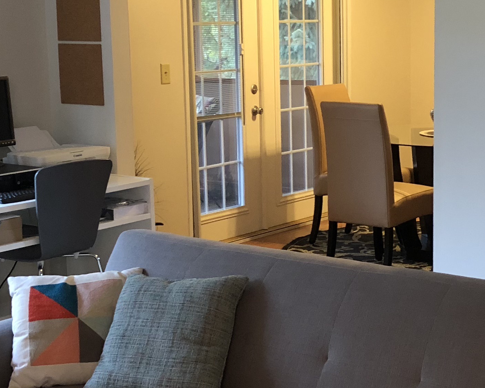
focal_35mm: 78
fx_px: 1119
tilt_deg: -10.3
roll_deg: +0.2
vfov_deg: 19.7
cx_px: 358
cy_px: 205
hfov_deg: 24.2
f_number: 1.8
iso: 100
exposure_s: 1/12
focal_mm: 3.99
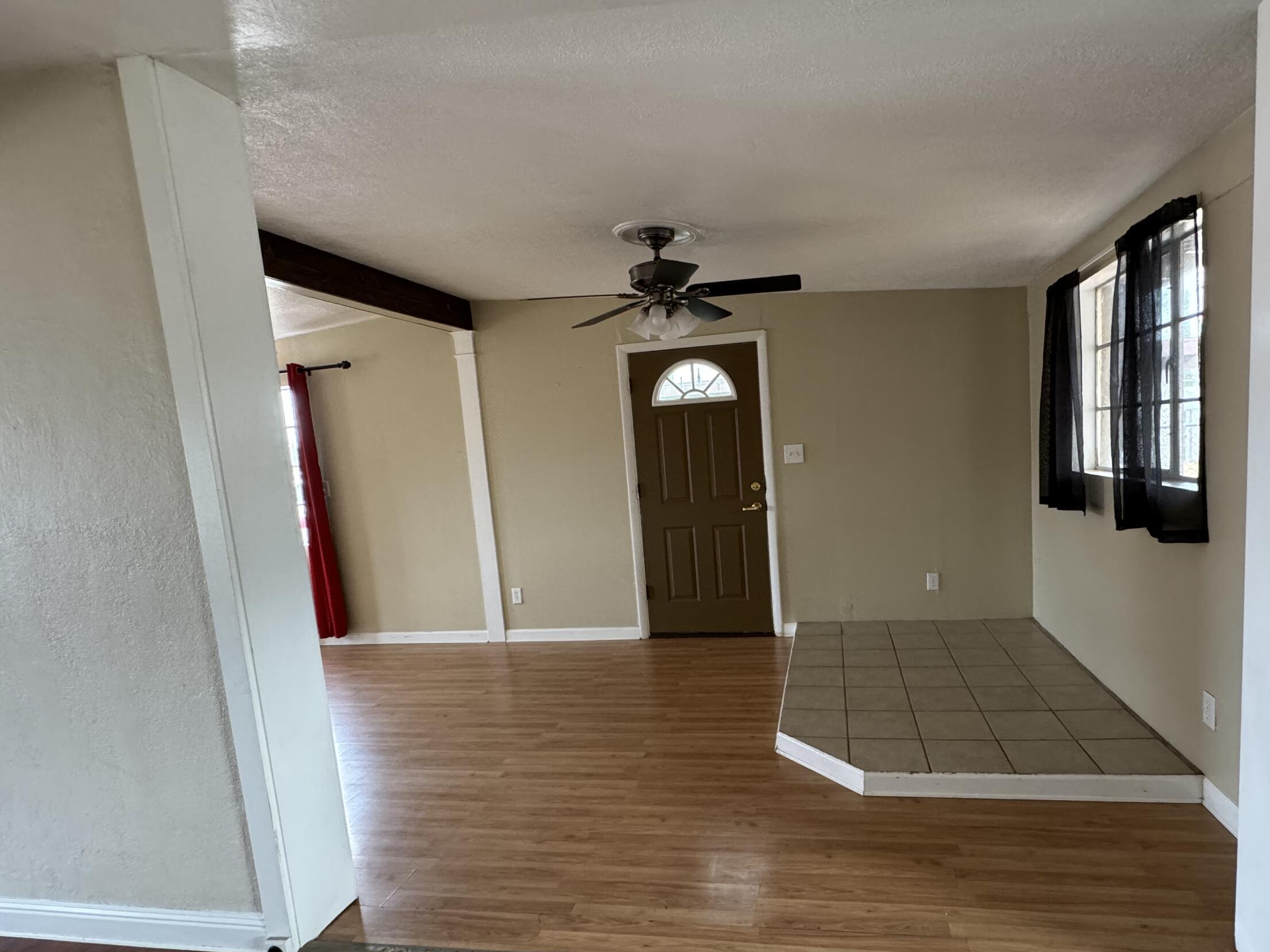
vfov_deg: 68.5
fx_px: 697
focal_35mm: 19
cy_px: 525
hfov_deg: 84.3
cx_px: 715
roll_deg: +3.1
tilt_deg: -6.8
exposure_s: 1/98
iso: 320
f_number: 2.2
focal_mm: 2.22
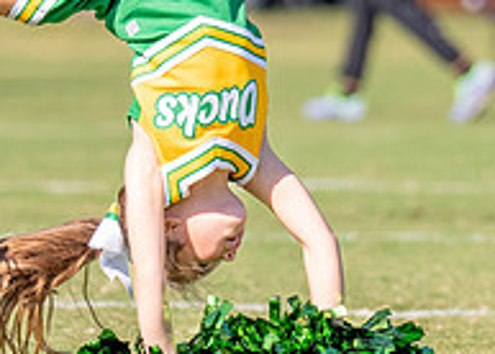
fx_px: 8902
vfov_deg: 2.3
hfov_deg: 3.2
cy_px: 69
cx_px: 358
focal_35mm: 633
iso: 250
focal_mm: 142
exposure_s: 1/3200
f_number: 2.8
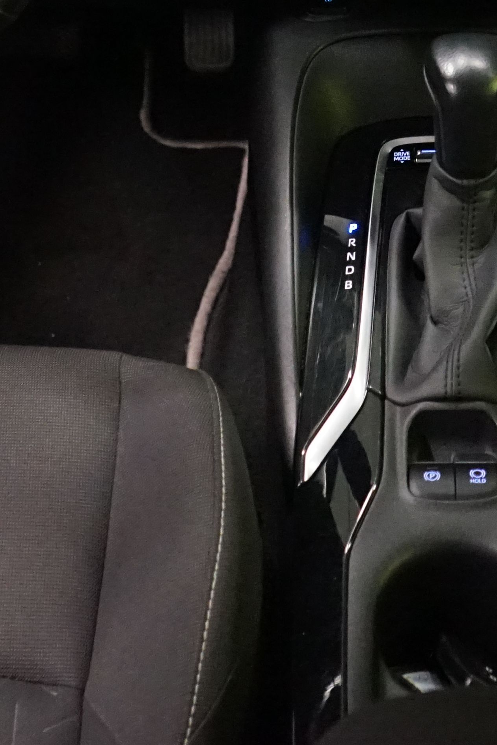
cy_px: -3
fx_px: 1905
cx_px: 381
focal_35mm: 92
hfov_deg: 14.8
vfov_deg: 21.4
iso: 6400
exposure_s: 1/50
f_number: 3.5
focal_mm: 29
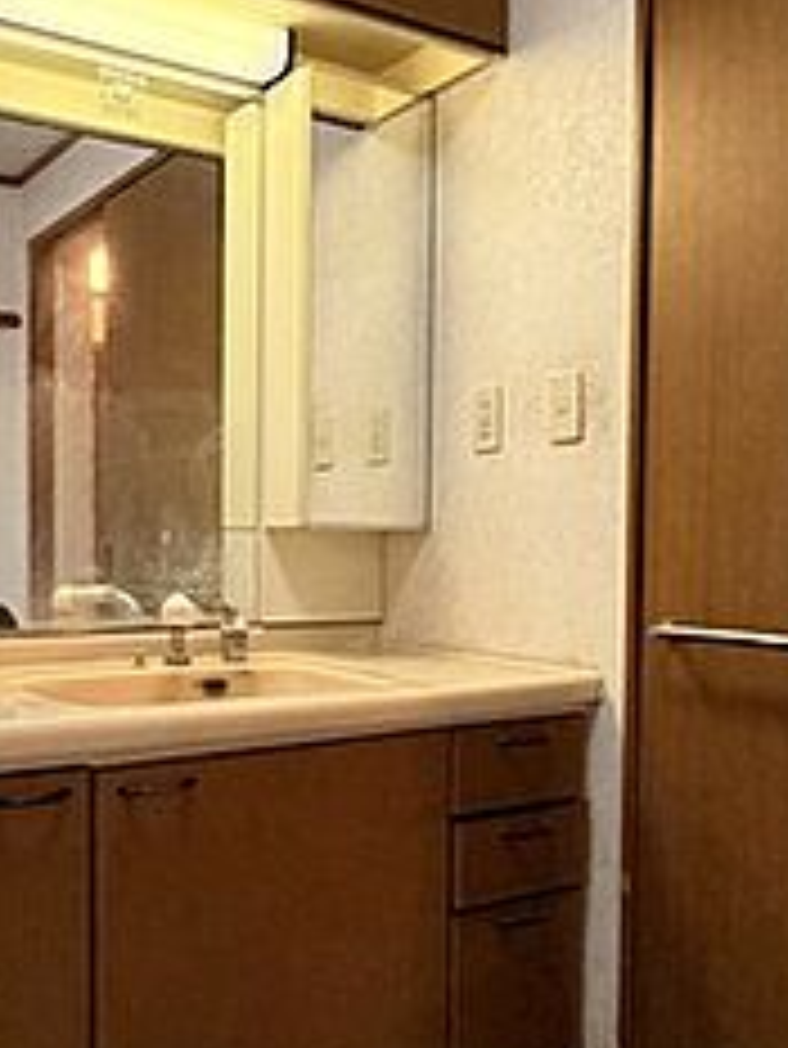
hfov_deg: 38.8
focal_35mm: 36
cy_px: 585
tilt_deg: -1.7
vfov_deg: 51.2
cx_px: 207
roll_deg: -0.1
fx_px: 1092
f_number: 2.2
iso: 400
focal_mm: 2.22
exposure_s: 1/50
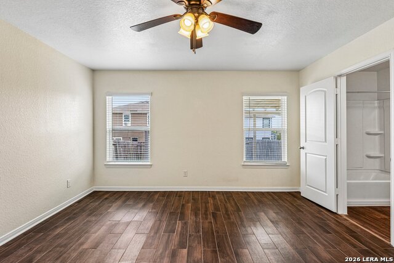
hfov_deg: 93.3
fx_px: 186
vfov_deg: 70.5
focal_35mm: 17
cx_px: 197
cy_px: 132
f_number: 8
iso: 720
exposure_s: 1/20
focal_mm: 17
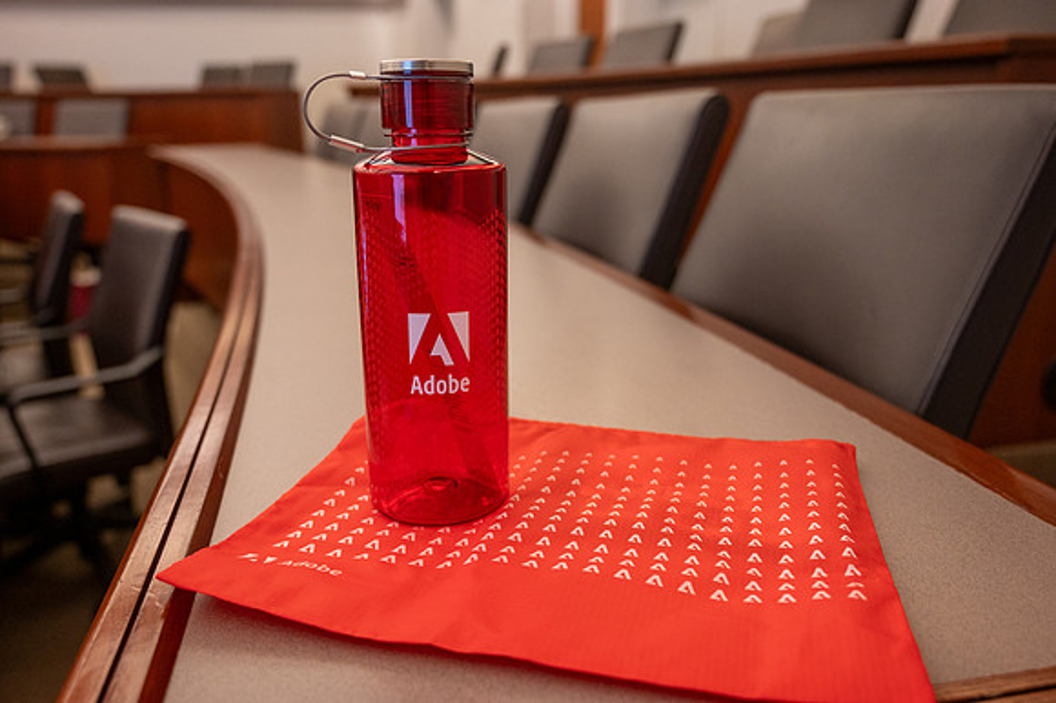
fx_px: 866
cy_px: 352
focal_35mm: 30
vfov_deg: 44.2
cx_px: 528
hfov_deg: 62.8
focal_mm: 29.5
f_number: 4
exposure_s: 1/160
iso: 1600
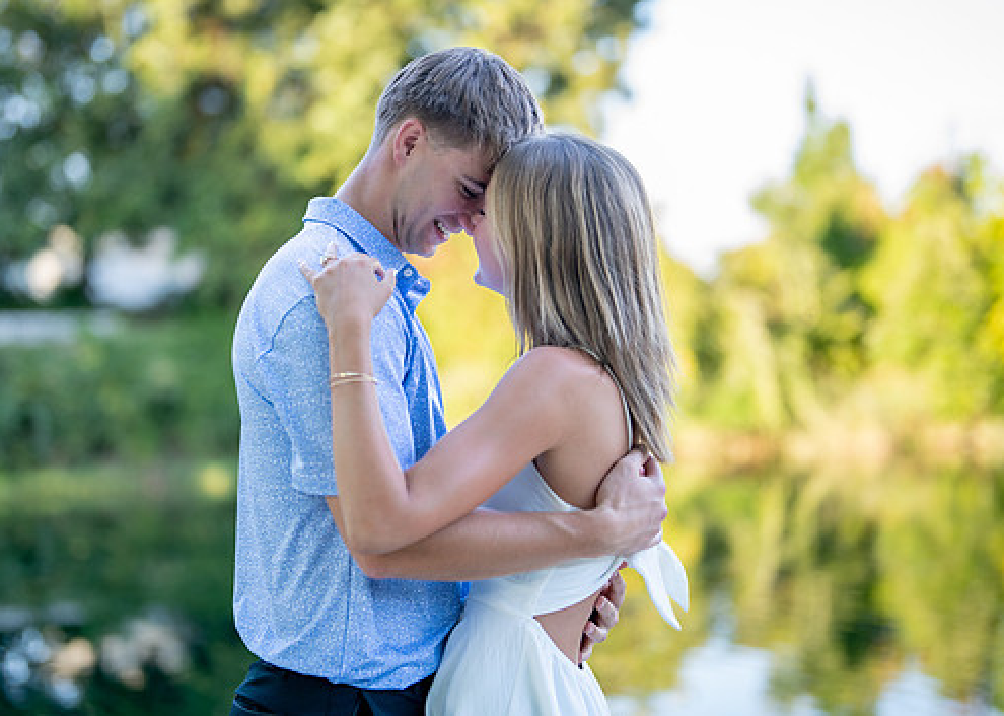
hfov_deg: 31.2
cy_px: 309
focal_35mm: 63
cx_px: 447
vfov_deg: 22.5
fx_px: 1795
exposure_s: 1/1250
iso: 250
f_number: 1.2
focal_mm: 50
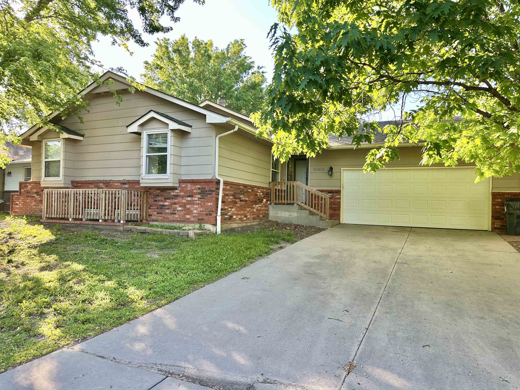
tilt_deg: +2.0
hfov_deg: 71.6
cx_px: 260
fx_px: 361
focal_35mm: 24
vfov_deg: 56.8
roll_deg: -1.5
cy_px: 195
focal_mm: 6.86
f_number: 1.78
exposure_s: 1/324
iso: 80
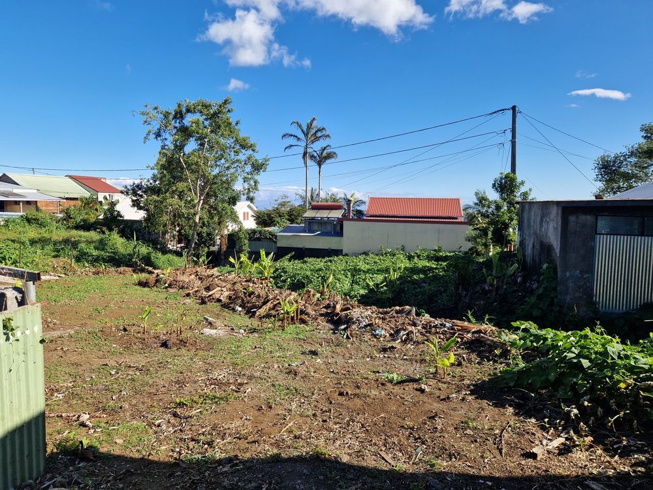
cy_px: 245
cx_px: 326
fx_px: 434
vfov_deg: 58.9
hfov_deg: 73.9
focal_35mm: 23
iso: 50
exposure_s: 1/1384
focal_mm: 5.4
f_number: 1.8
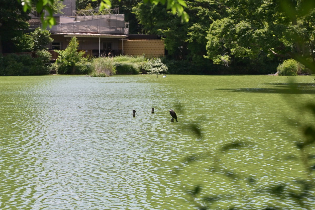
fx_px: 612
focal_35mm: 70
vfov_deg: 19.5
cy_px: 105
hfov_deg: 28.8
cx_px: 158
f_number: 4
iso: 640
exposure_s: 1/6400
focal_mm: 70
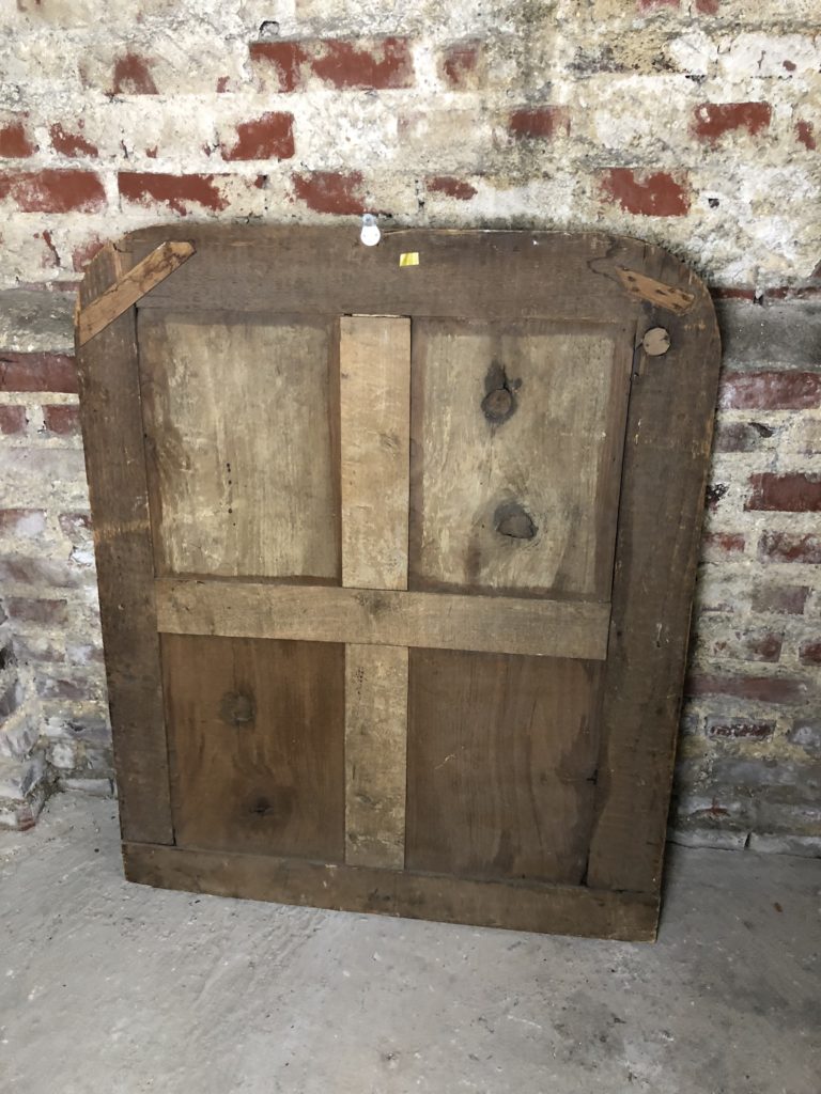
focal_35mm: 28
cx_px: 410
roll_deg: +1.8
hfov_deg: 49.7
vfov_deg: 63.4
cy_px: 547
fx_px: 885
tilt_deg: -28.0
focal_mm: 4
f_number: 1.8
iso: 80
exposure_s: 1/17
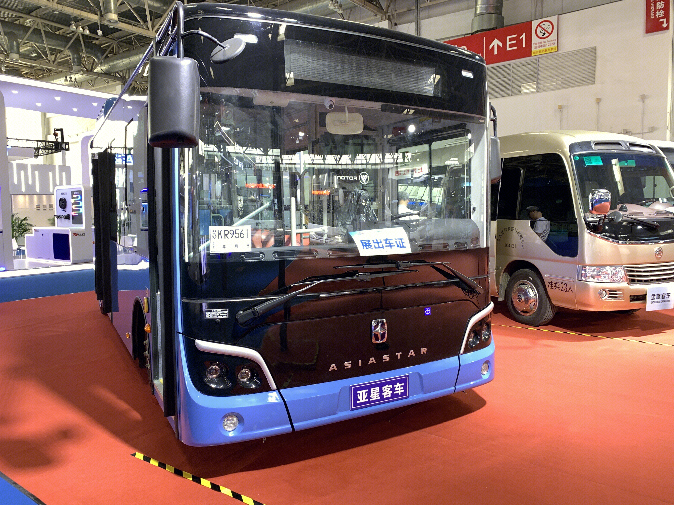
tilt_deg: -2.5
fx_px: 506
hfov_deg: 67.3
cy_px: 252
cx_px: 337
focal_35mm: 26
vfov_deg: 53.1
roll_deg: +0.7
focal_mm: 4.25
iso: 100
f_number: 1.8
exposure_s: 1/60
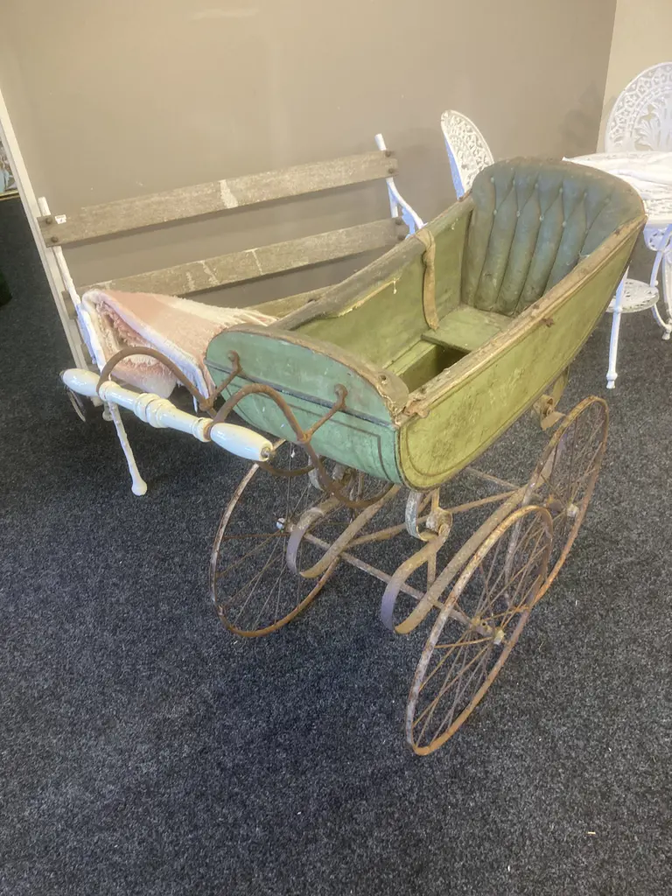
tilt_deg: -37.7
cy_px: 448
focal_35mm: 28
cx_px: 336
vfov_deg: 63.4
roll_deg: +5.1
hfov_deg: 49.7
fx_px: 725
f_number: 1.8
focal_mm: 3.99
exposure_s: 1/50
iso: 250
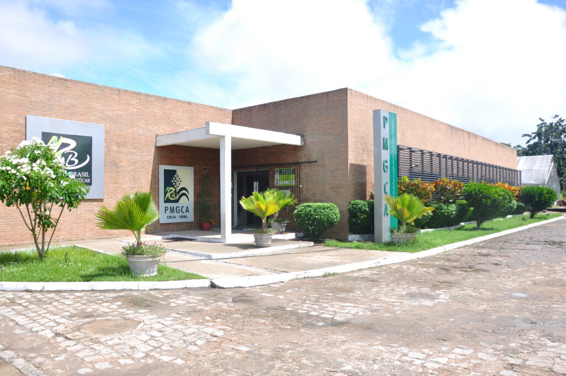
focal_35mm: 27
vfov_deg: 47.8
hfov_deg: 67.4
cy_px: 188
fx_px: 424
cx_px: 283
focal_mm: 18
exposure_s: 1/320
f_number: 5.6
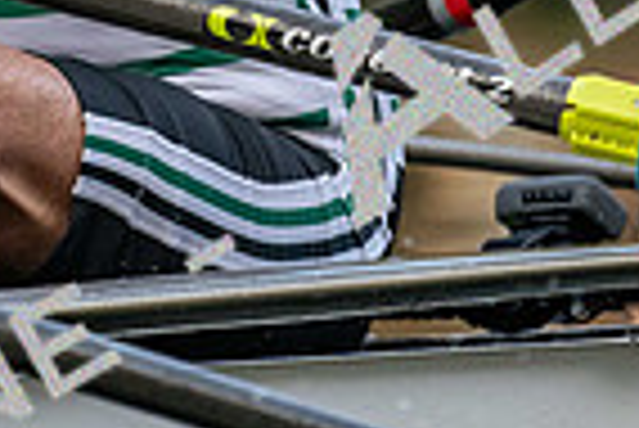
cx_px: -54
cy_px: -200
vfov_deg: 0.8
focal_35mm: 1636
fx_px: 29068
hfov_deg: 1.3
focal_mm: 400
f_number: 4.5
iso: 3200
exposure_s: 1/2500
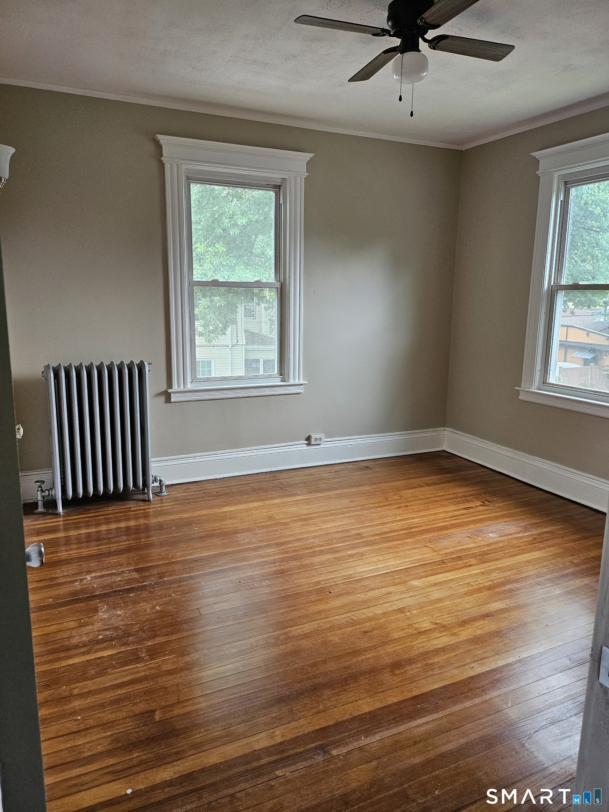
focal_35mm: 24
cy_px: 406
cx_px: 304
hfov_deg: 56.8
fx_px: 563
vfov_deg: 71.6
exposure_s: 1/180
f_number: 1.8
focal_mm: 5
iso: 200
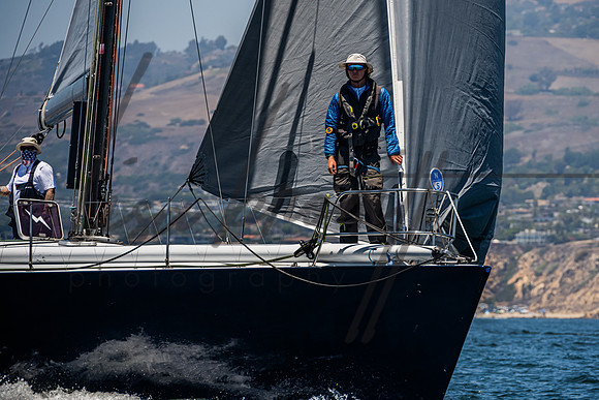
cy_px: 175
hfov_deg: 6.5
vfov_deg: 4.3
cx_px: 348
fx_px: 5296
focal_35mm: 318
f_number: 8
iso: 500
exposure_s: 1/1600
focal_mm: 270
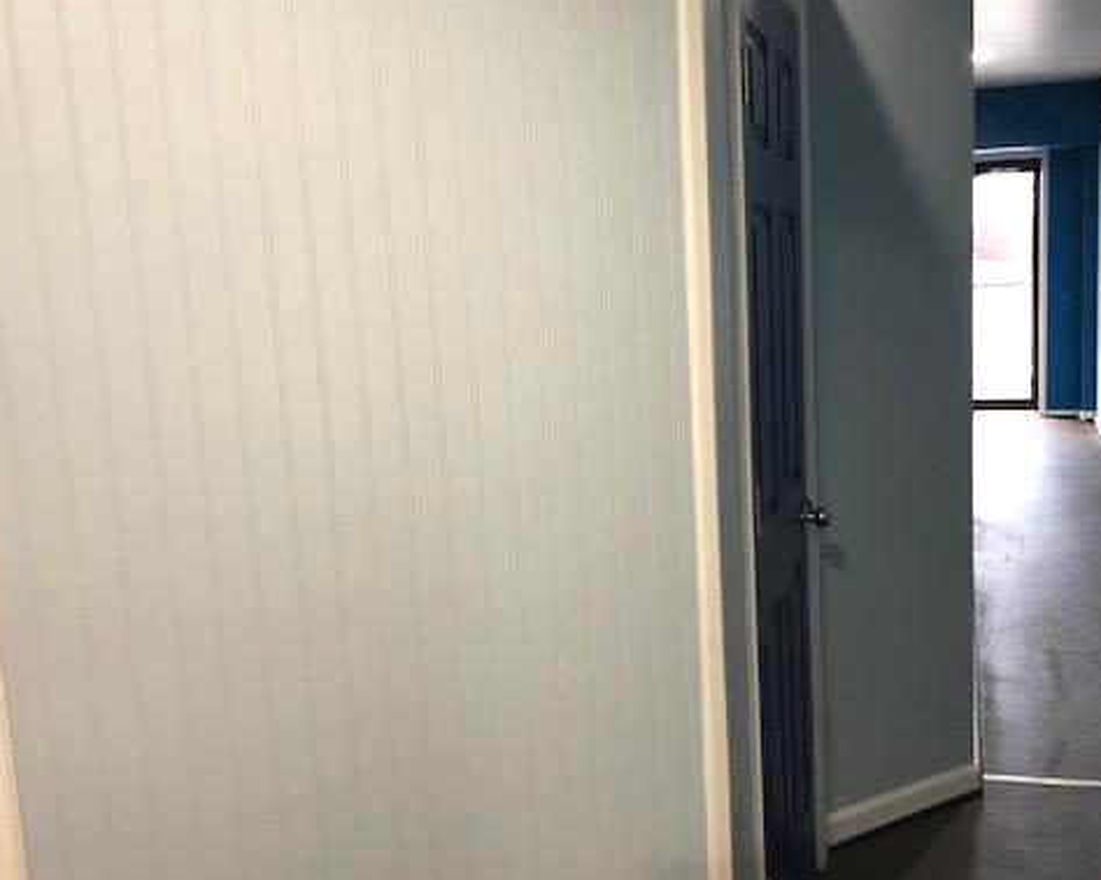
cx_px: 652
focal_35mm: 37
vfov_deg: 40.1
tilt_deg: -10.0
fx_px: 1205
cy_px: 477
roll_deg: +3.9
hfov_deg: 48.8
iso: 50
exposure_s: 1/15
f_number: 1.8
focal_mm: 3.99
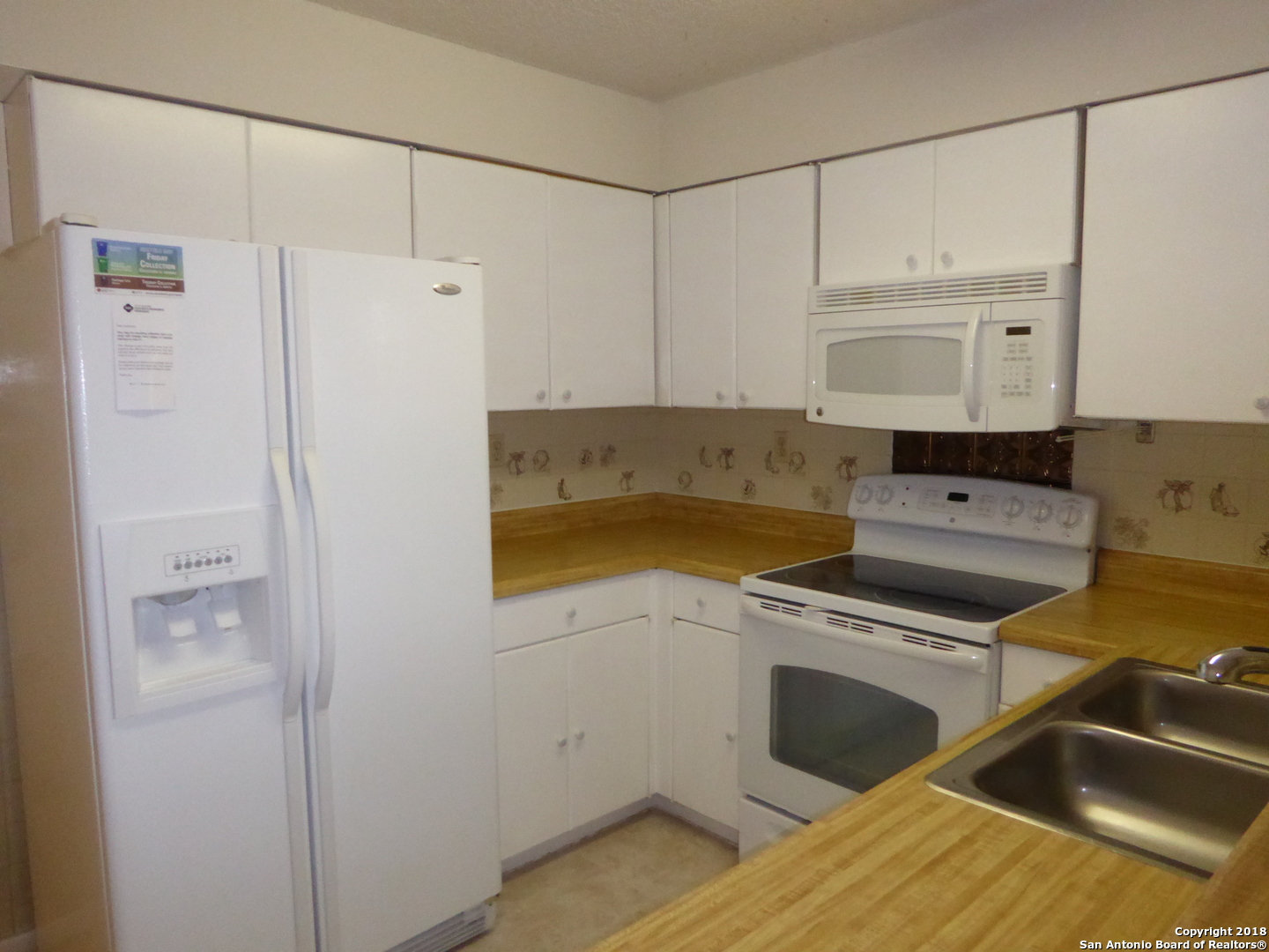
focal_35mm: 24
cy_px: 476
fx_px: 880
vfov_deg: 56.8
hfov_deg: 71.6
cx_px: 634
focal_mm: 4.3
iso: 800
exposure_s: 1/60
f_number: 5.6
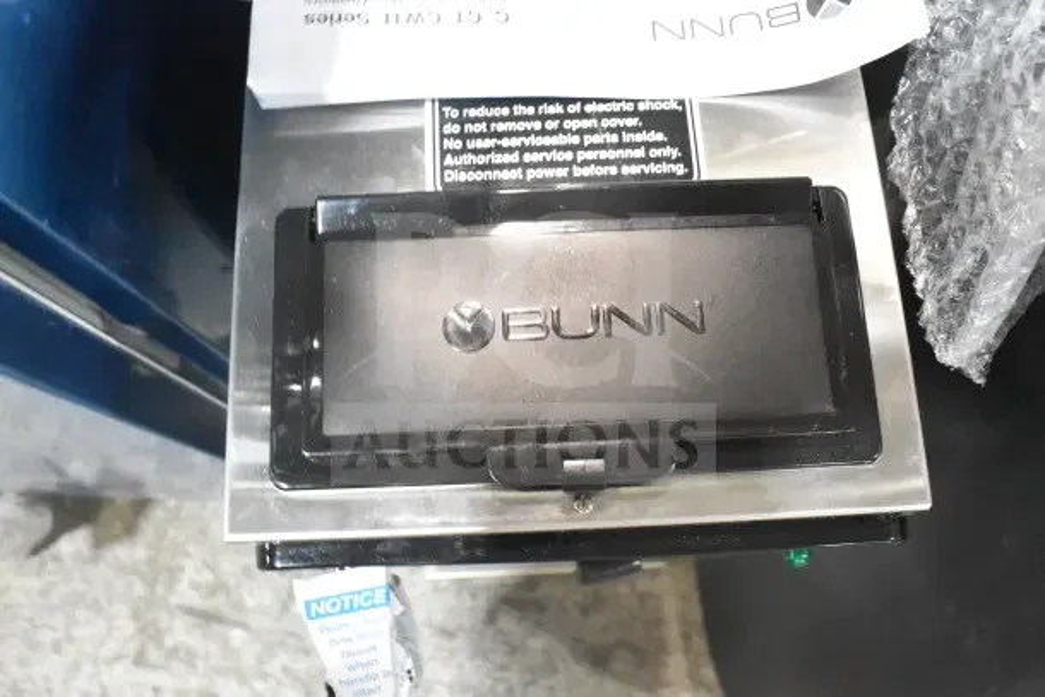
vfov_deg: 48.0
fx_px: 784
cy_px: 348
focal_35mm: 27
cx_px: 522
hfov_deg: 67.4
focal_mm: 18
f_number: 5.6
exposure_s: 1/125
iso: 6400
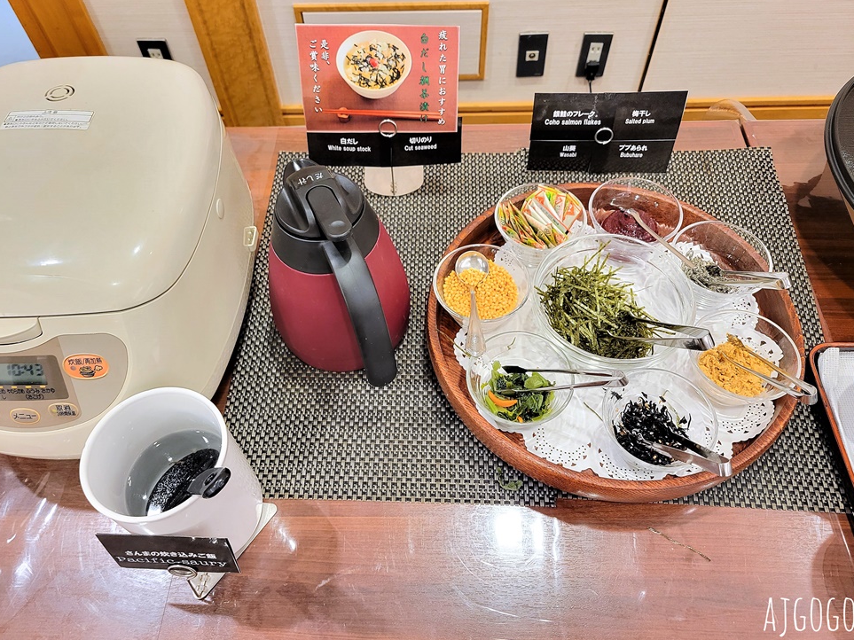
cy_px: 313
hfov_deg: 65.3
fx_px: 666
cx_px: 421
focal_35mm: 27
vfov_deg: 51.3
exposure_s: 1/50
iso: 320
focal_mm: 5.4
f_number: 1.8
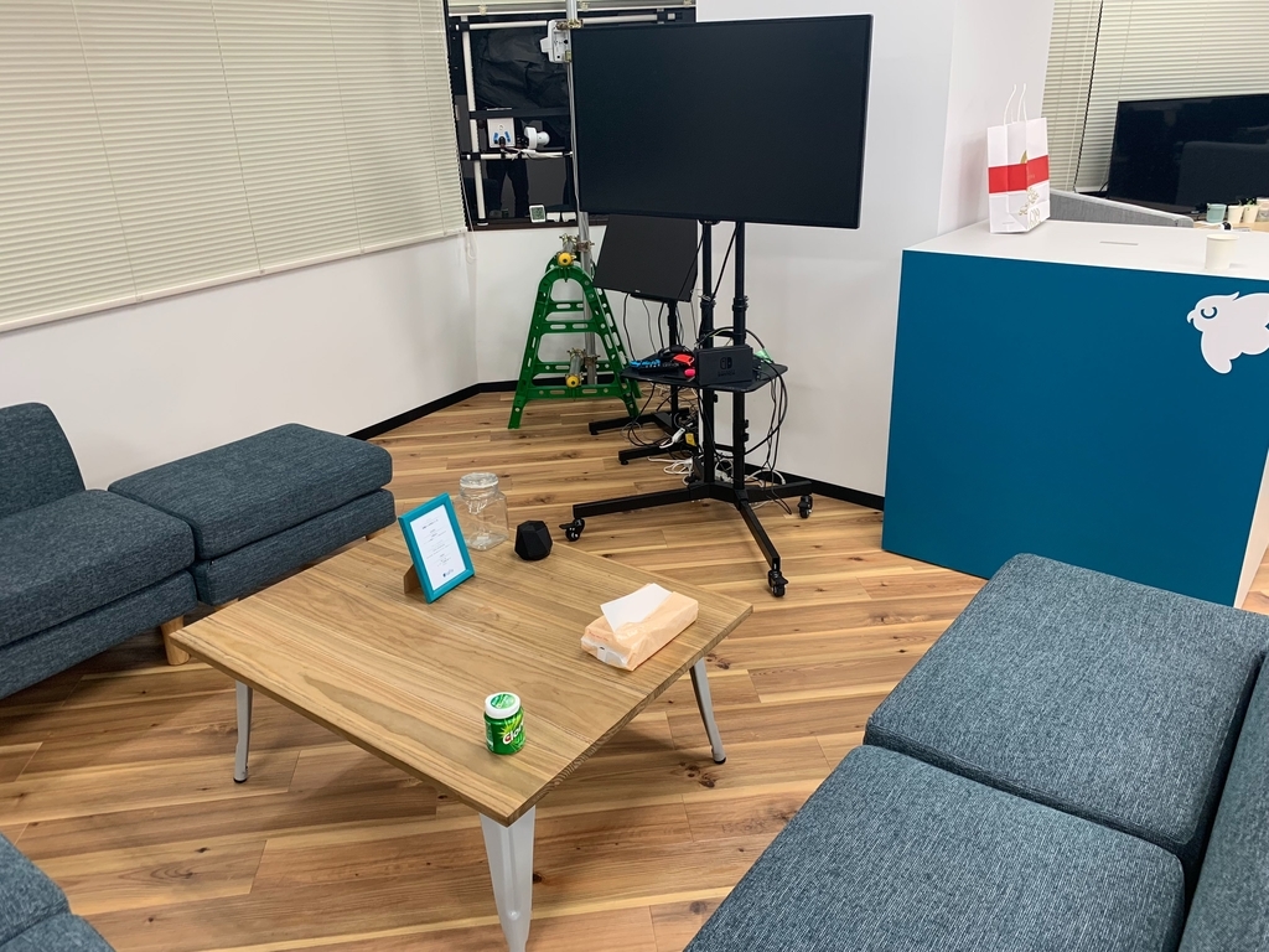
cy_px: 476
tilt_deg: -20.8
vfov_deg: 53.1
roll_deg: +2.6
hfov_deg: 67.3
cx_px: 634
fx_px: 953
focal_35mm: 26
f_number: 1.8
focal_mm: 4.25
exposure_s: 1/100
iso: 80
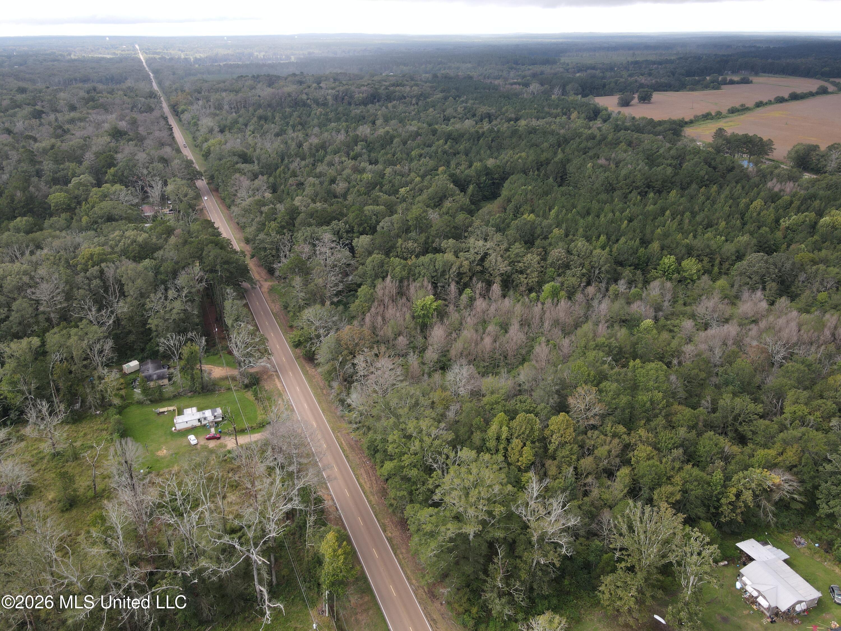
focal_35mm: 24
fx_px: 583
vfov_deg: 56.8
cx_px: 420
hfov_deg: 71.6
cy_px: 316
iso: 100
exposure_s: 1/160
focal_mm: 4.5
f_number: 2.8
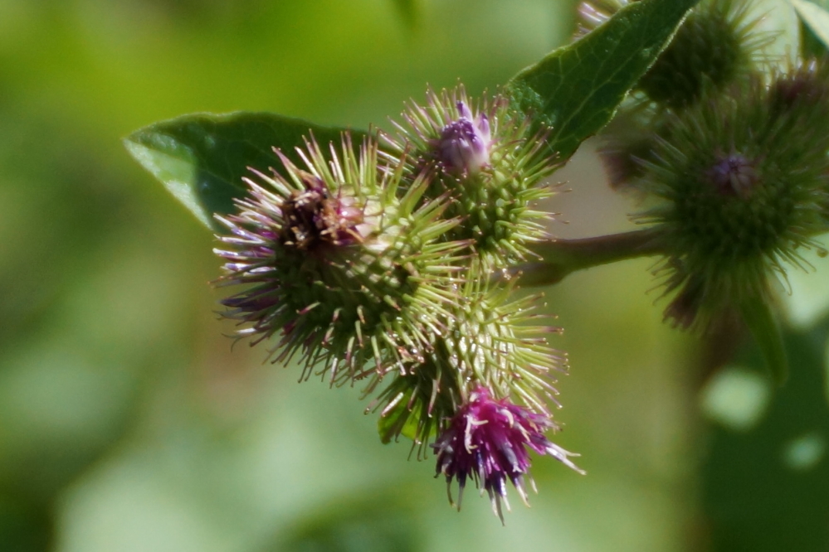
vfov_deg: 4.4
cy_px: 276
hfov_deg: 6.5
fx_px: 7253
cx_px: 414
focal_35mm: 315
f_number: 6.3
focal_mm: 210
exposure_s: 1/400
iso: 250
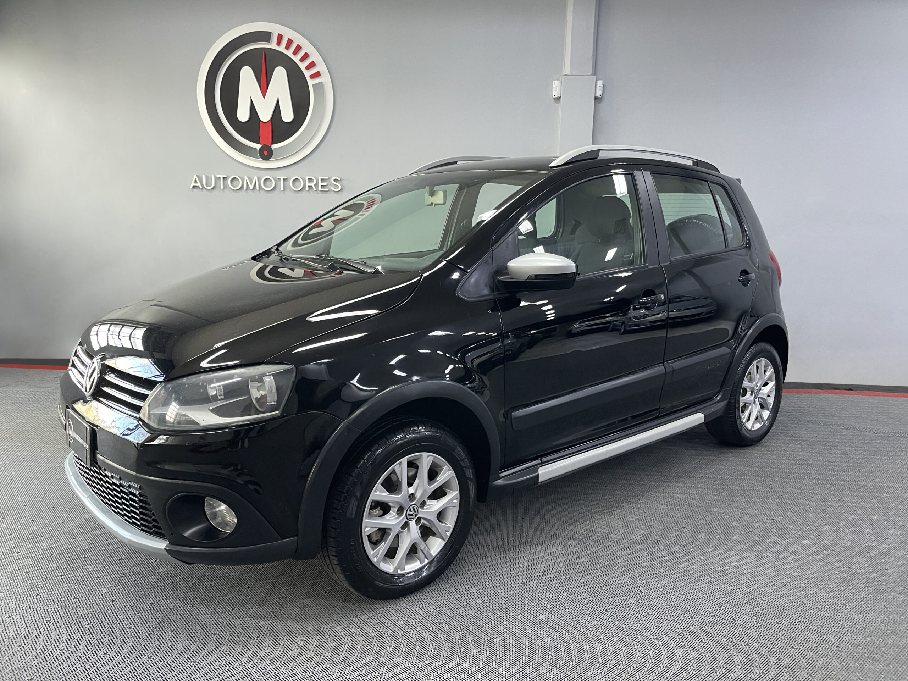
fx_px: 656
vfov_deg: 54.9
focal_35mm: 25
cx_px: 454
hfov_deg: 69.4
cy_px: 340
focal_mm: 5.1
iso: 500
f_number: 1.6
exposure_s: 1/46
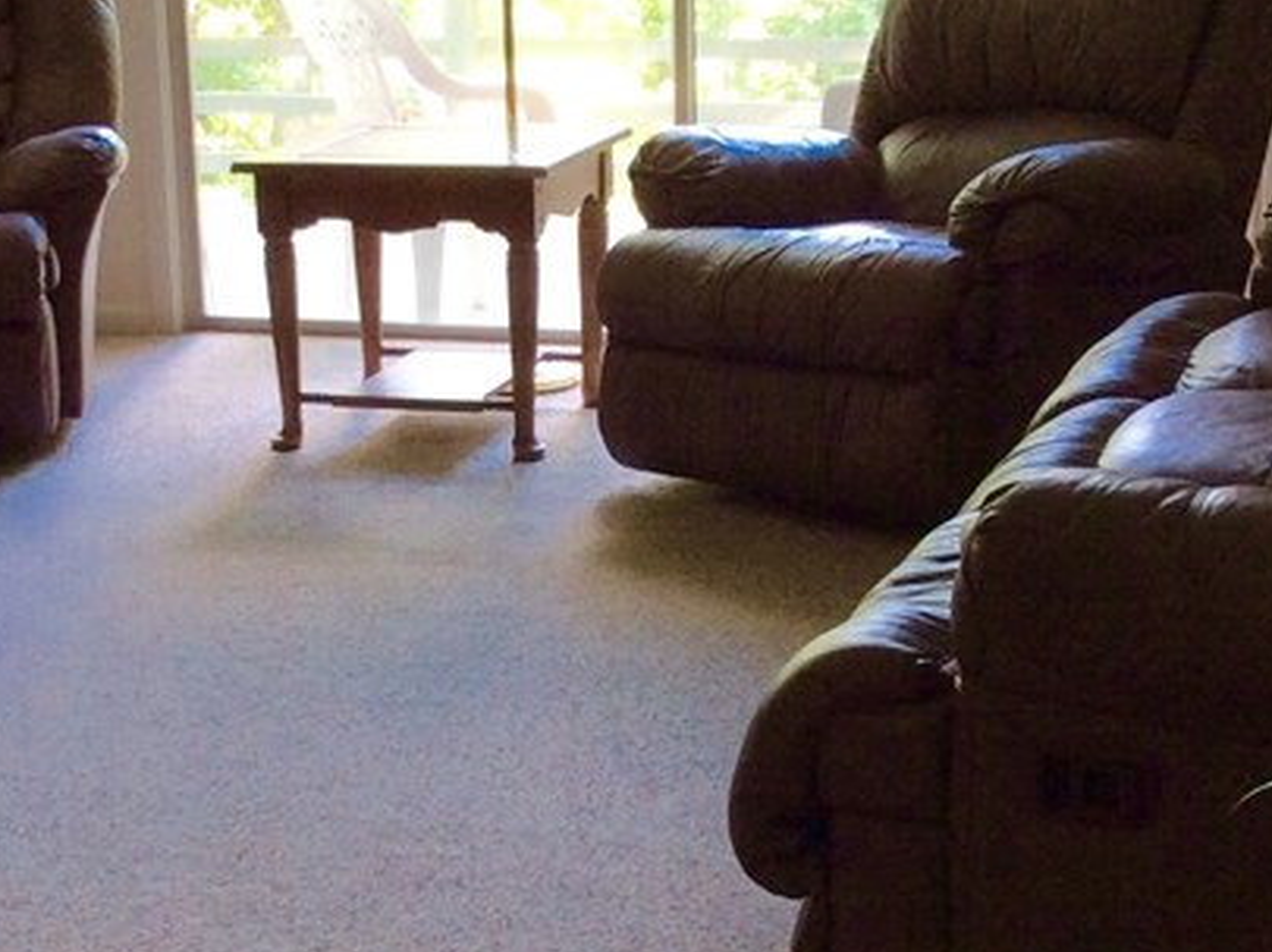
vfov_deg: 18.2
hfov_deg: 24.0
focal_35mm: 81
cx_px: 437
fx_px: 2974
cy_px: 515
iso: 40
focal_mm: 3.3
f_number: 2.4
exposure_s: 1/24
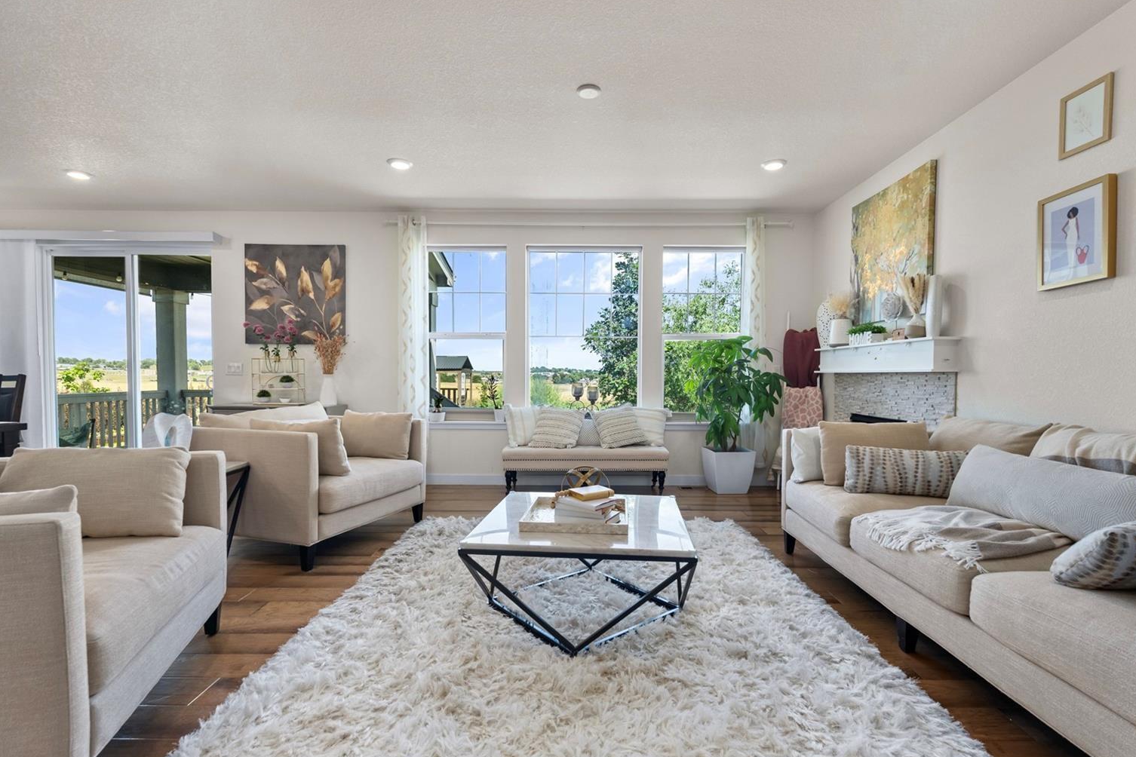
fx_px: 553
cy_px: 392
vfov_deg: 68.8
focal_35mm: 18
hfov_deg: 91.5
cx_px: 579
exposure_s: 1/15
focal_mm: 16.5
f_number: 6.3
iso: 320
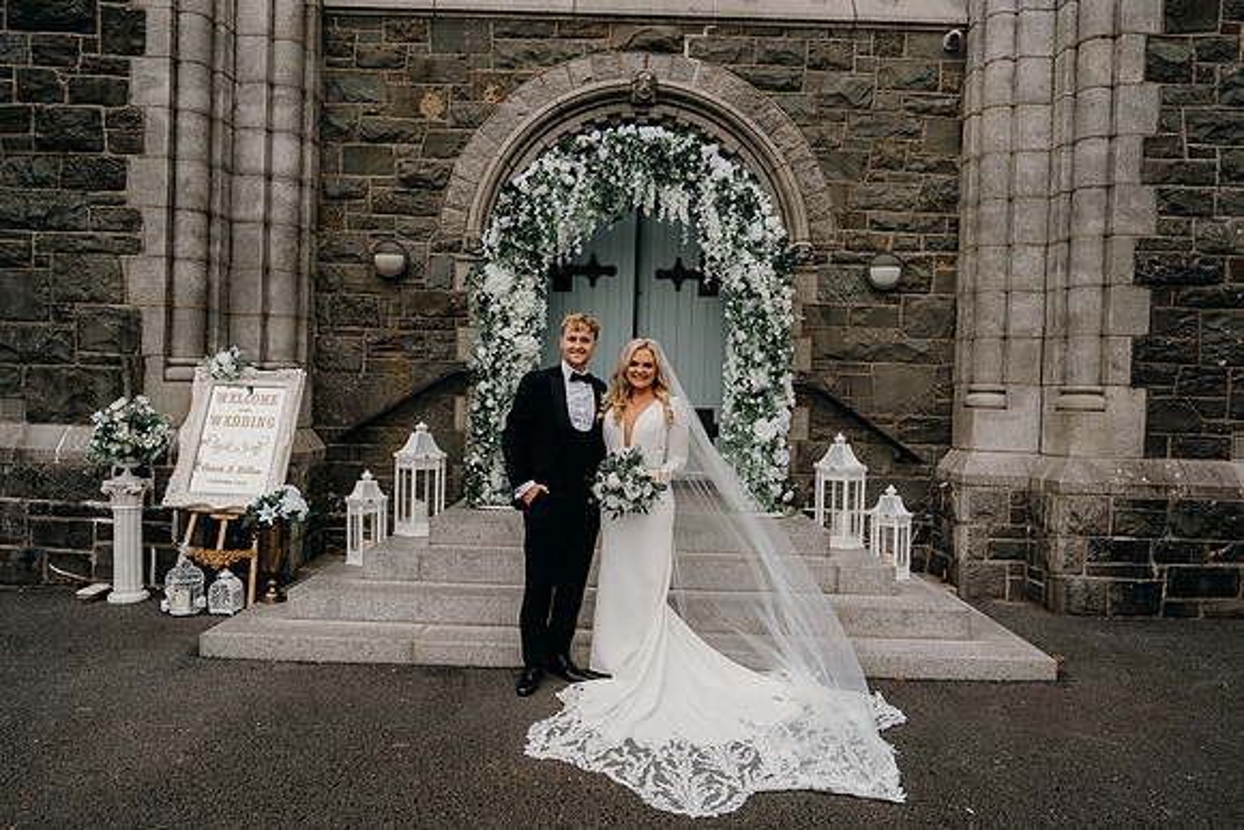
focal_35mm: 24
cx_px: 622
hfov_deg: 73.7
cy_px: 415
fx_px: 829
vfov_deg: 53.2
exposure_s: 1/320
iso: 125
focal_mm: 24
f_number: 3.5
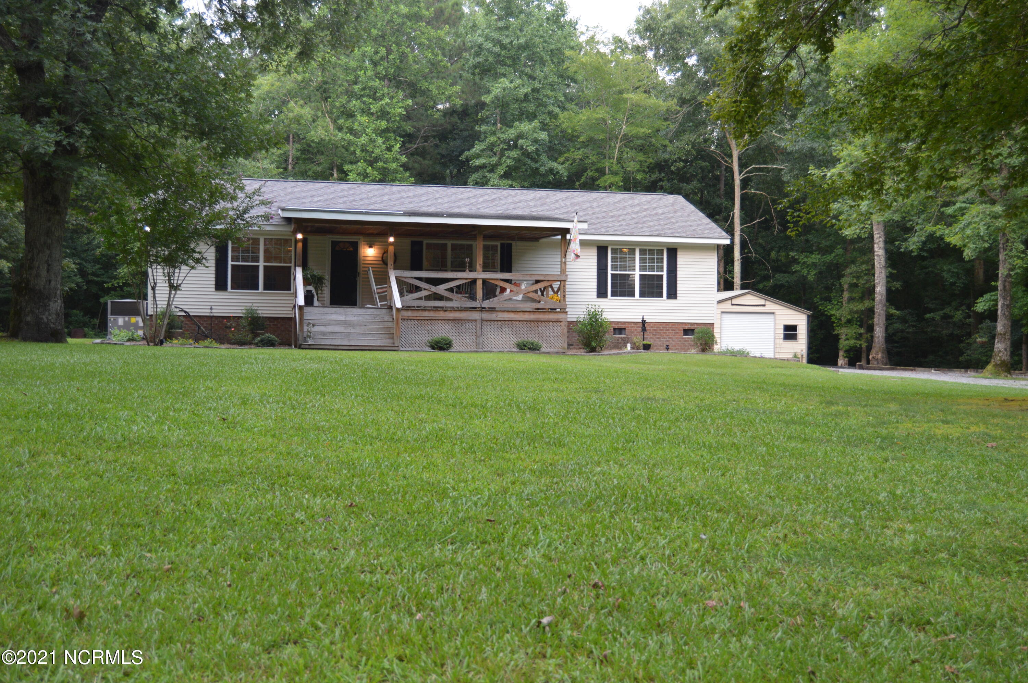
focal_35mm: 39
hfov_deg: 49.6
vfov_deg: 34.1
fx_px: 1113
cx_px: 514
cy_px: 342
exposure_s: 1/80
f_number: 4.5
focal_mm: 26
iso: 400
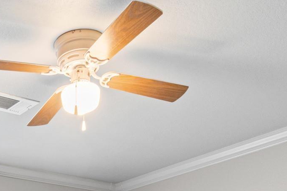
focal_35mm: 66
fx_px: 526
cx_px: 9
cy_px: 330
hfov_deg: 28.8
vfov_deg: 17.3
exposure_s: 1.3
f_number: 9
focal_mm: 12
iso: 250
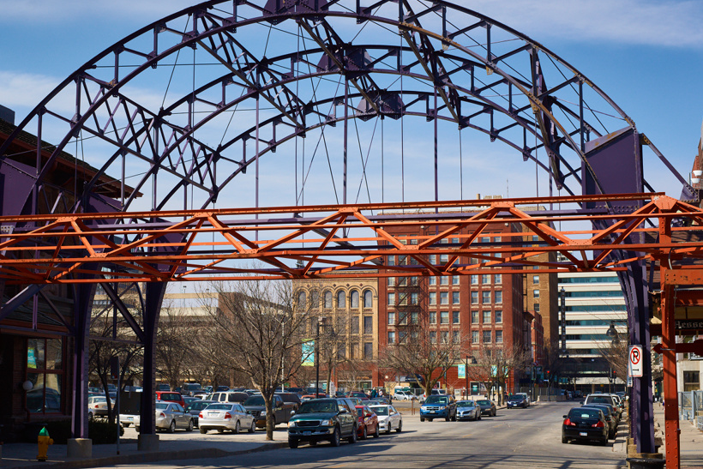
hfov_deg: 32.8
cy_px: 237
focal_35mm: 61
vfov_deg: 22.3
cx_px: 298
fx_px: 1191
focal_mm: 50
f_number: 8
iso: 200
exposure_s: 1/200
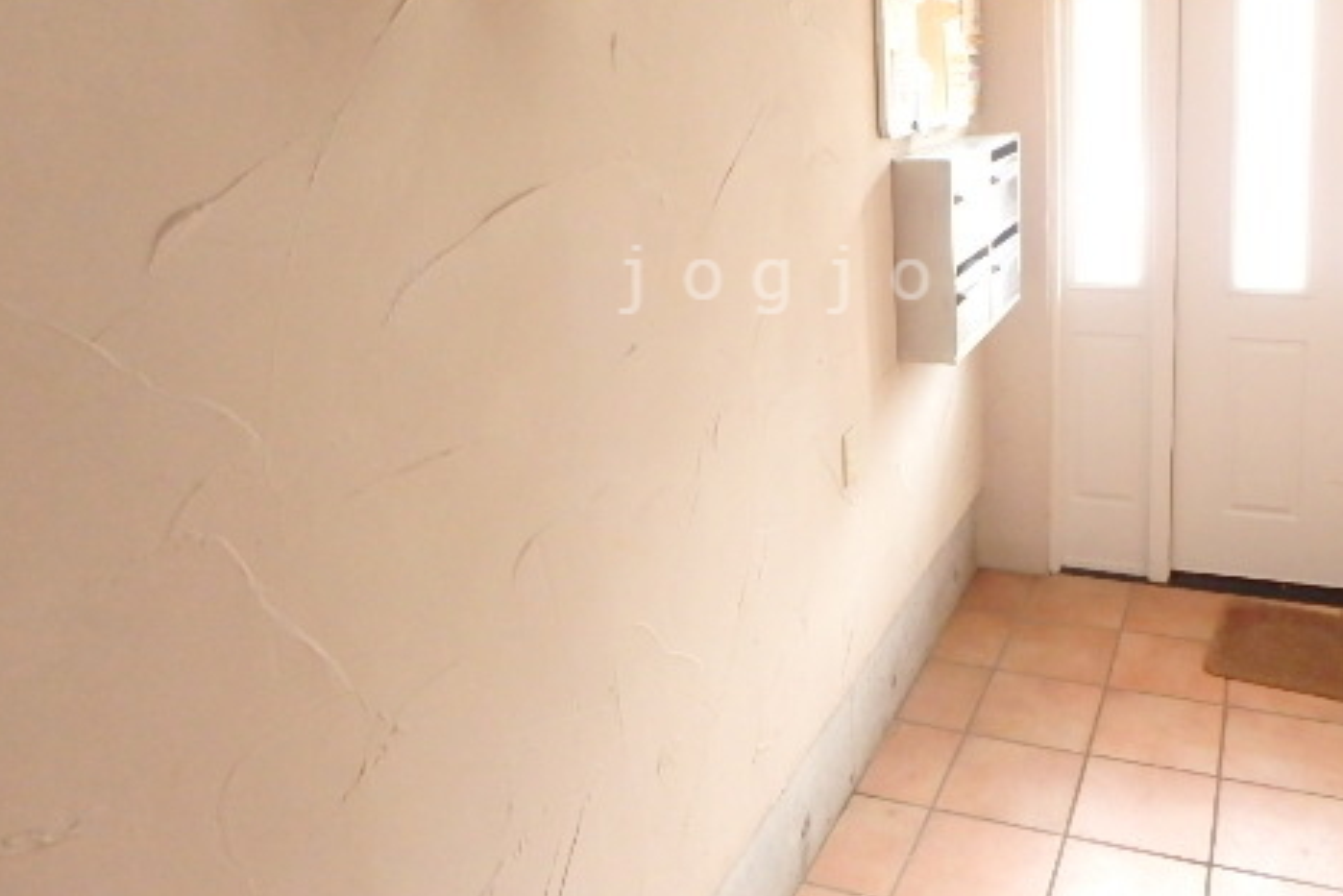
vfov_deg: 42.9
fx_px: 1119
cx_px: 816
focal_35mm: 30
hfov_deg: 61.3
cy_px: 279
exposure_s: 1/20
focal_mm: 3.7
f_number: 3.5
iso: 800
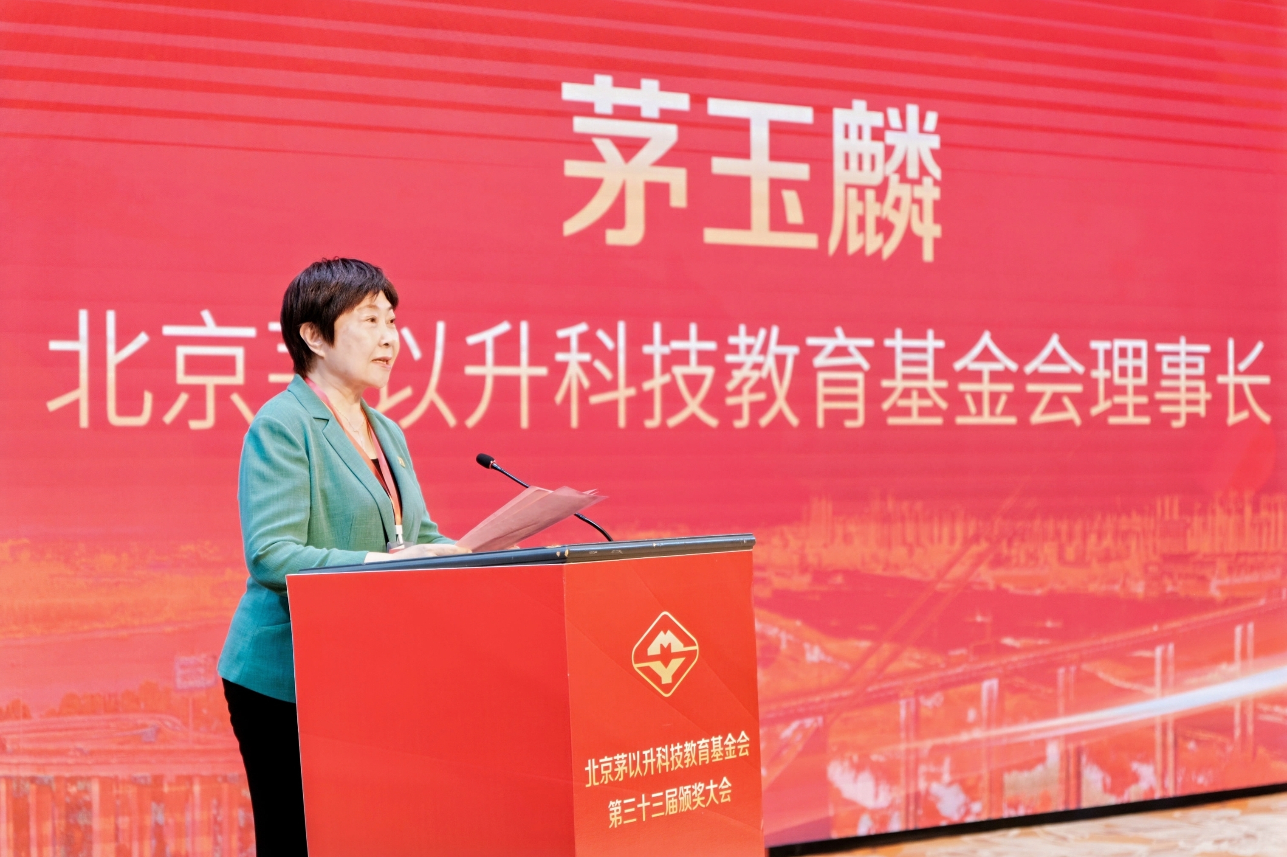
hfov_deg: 24.2
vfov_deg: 16.3
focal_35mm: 84
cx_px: 644
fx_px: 3002
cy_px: 428
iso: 400
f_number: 2.8
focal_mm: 56.3
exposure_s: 1/200
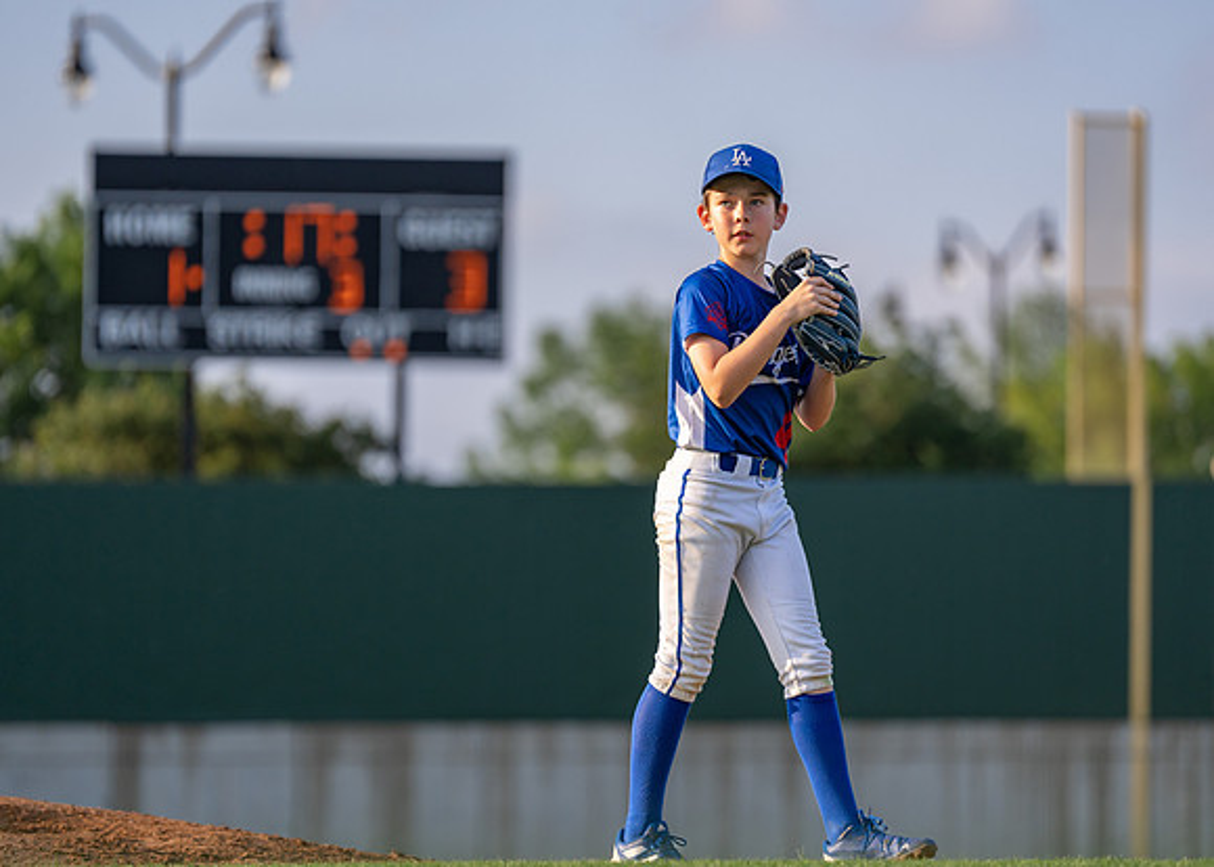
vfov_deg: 6.6
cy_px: 426
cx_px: 660
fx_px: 7501
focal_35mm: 218
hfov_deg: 9.3
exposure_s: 1/2500
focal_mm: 200
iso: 400
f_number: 2.8
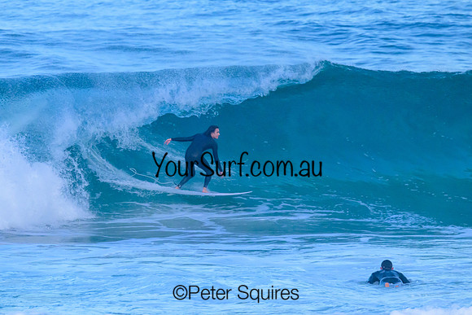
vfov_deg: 2.1
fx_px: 8490
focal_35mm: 647
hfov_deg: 3.2
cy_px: 126
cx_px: 189
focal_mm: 540
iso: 5600
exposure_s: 1/1250
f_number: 11
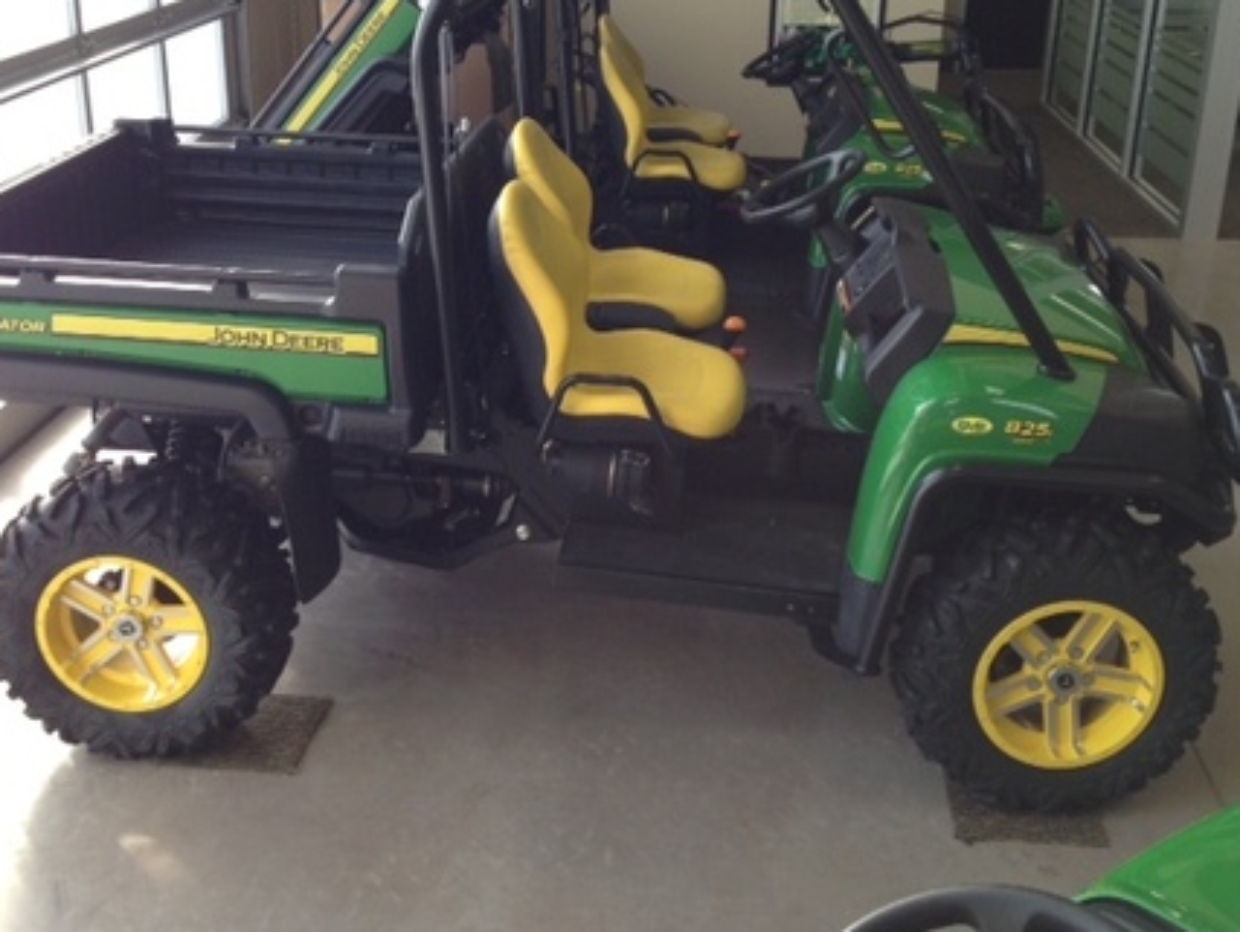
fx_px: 1506
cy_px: 351
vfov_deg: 34.2
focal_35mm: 42
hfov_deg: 44.7
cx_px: 560
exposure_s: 1/148
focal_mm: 4.13
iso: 50
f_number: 2.4
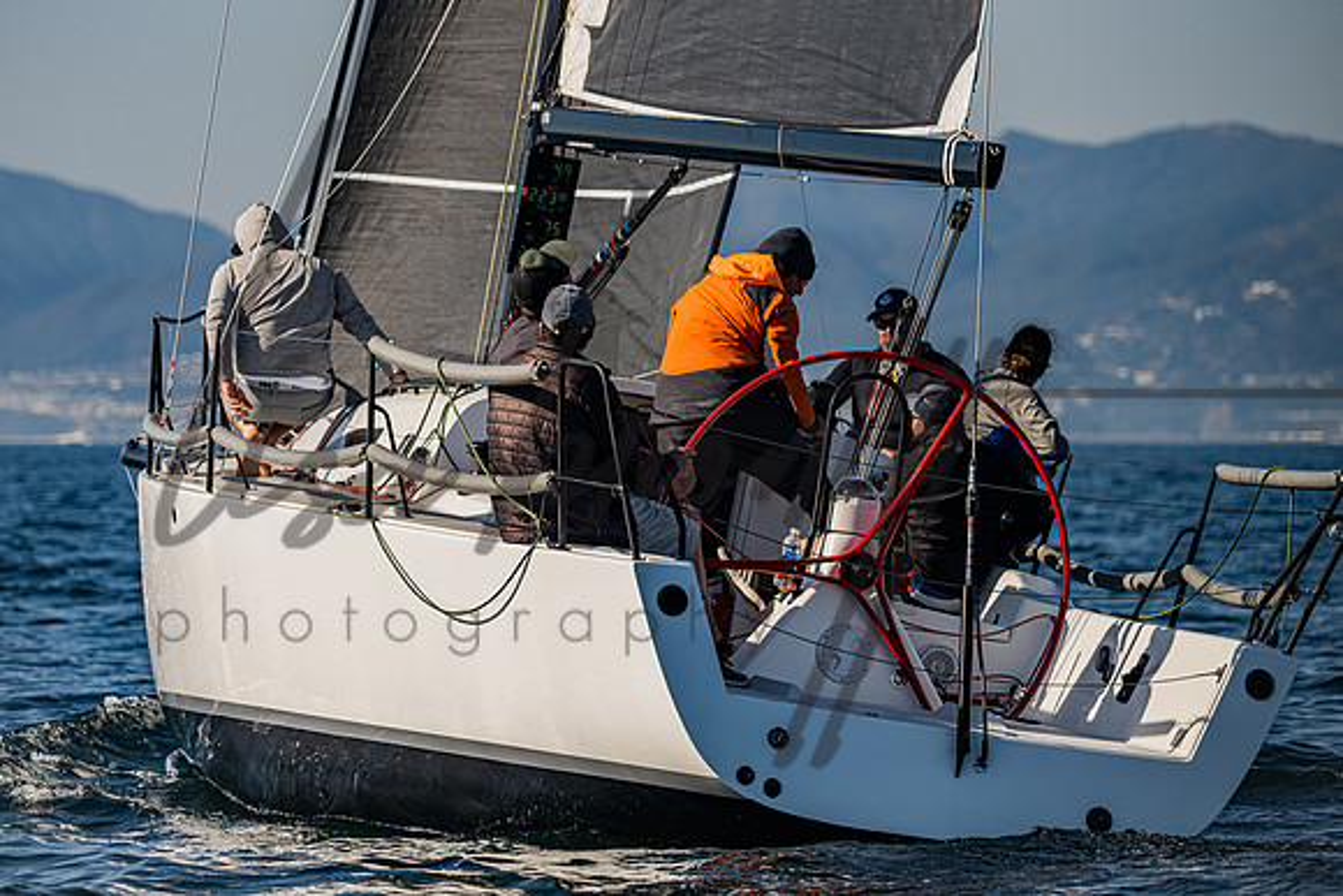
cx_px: 563
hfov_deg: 8.9
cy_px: 420
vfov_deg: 5.9
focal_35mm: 232
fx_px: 8667
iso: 400
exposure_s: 1/5000
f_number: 5
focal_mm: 195
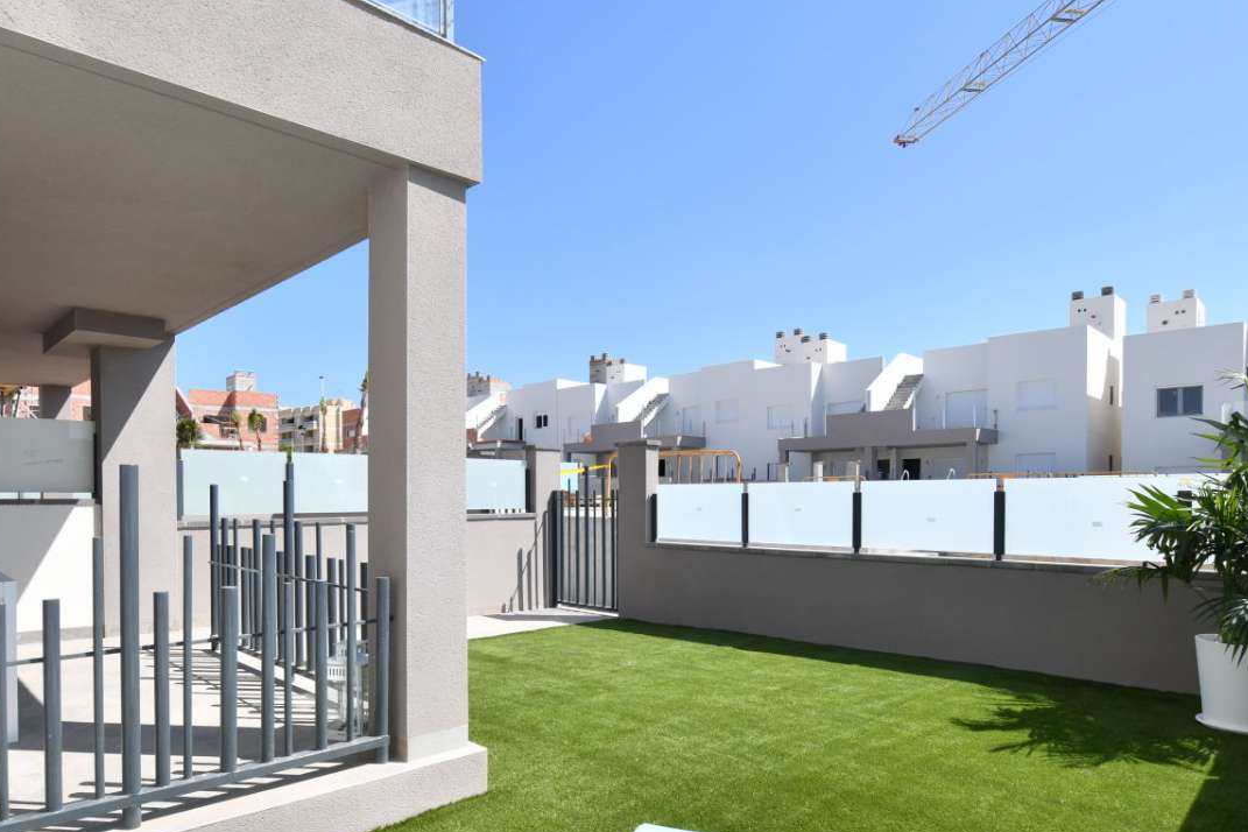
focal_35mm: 21
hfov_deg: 80.9
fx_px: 728
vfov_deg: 58.8
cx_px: 559
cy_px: 517
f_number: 6.3
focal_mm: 10
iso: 200
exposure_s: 1/640
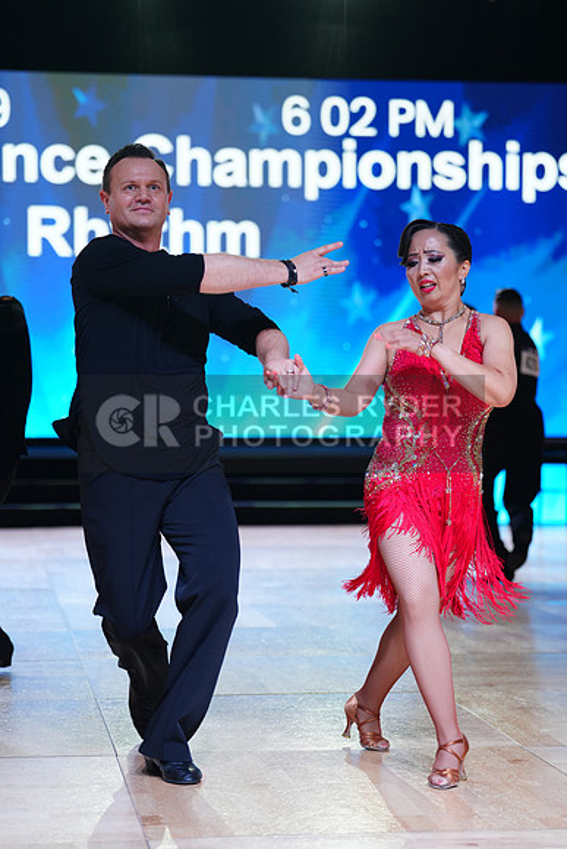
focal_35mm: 88
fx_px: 2078
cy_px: 424
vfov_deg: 23.1
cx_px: 284
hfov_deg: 15.5
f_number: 2.8
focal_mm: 88
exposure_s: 1/400
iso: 640
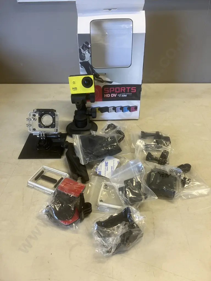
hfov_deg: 49.7
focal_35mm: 28
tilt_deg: -35.0
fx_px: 228
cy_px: 140
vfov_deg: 63.4
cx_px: 106
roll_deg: +0.9
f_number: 1.8
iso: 100
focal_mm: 3.99
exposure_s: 1/50
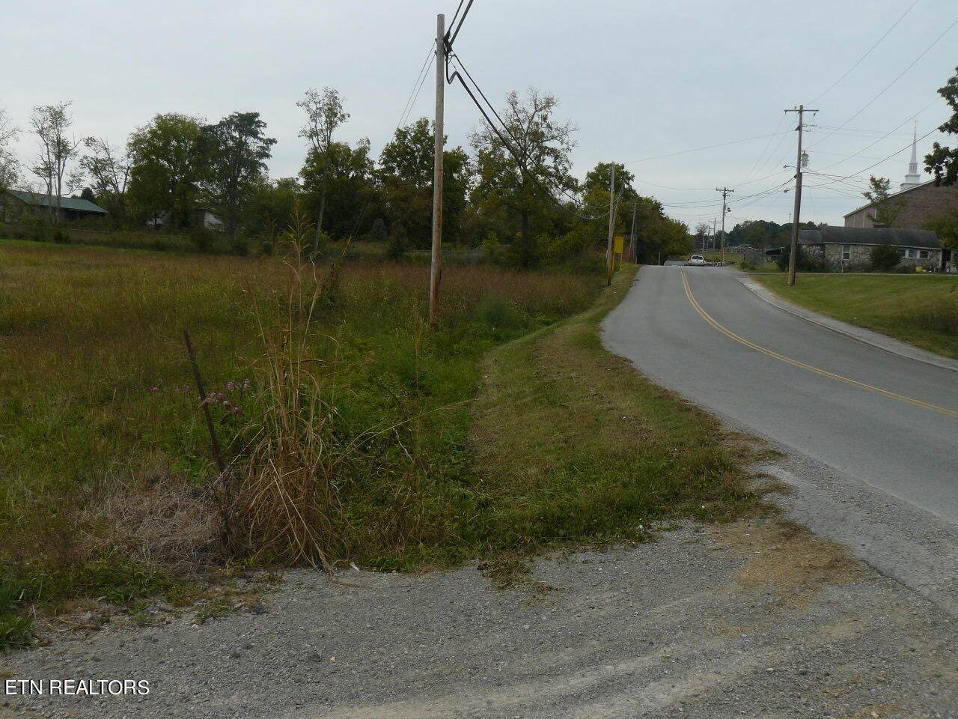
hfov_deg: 51.4
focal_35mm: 36
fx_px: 996
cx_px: 479
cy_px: 360
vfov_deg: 39.7
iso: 100
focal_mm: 6
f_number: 5.6
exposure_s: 1/320
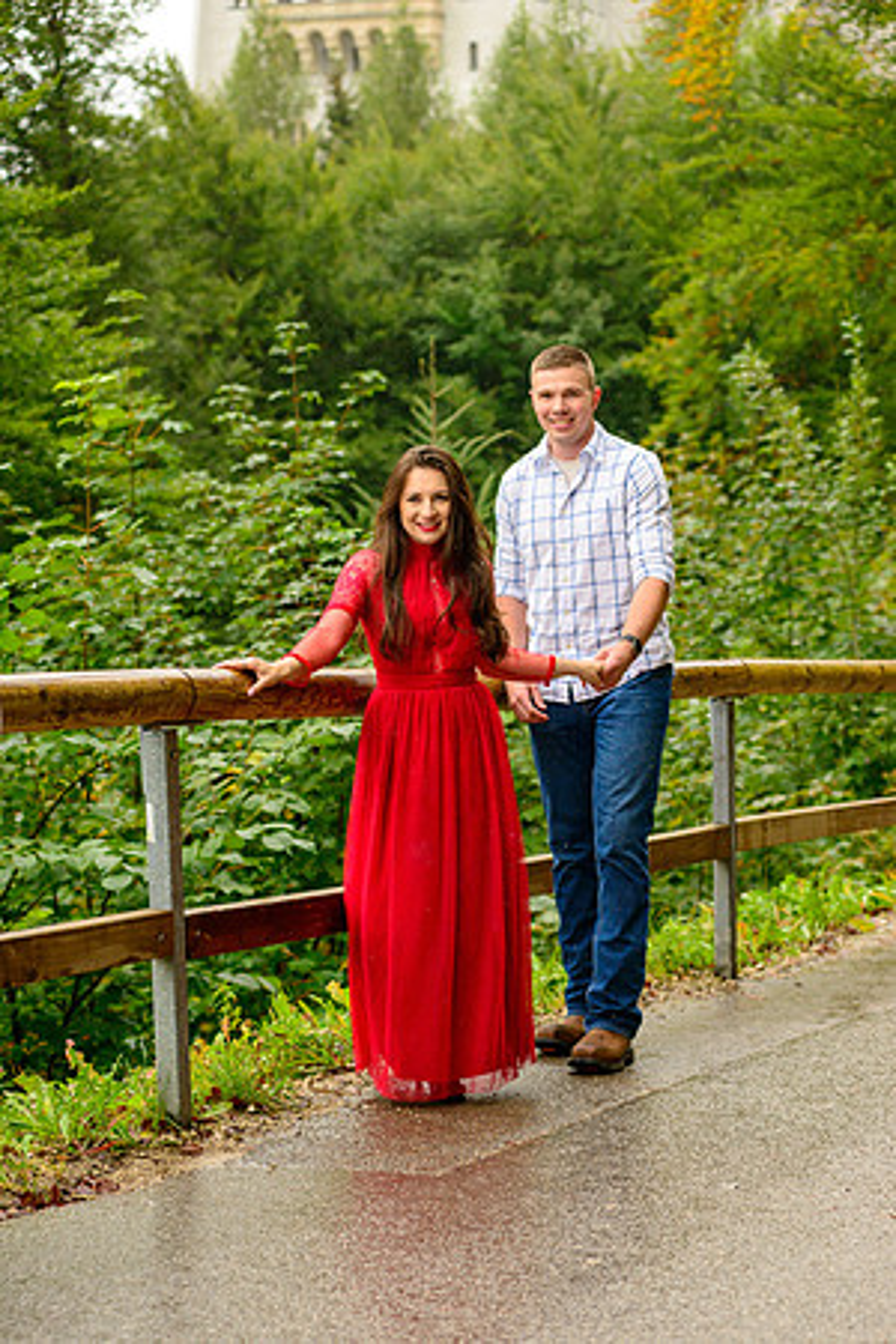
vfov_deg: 25.4
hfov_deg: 17.1
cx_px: 448
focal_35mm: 80
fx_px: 2986
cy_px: 672
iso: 800
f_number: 4.5
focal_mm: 80
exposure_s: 1/1000
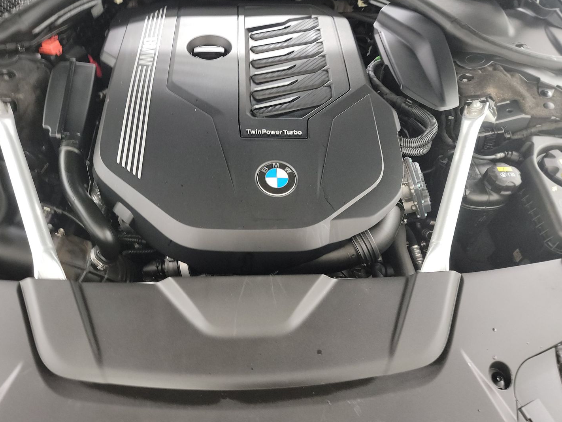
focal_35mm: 27
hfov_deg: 65.3
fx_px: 438
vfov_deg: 51.3
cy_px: 200
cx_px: 263
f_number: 1.8
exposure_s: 1/14
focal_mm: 6.7
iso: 1020
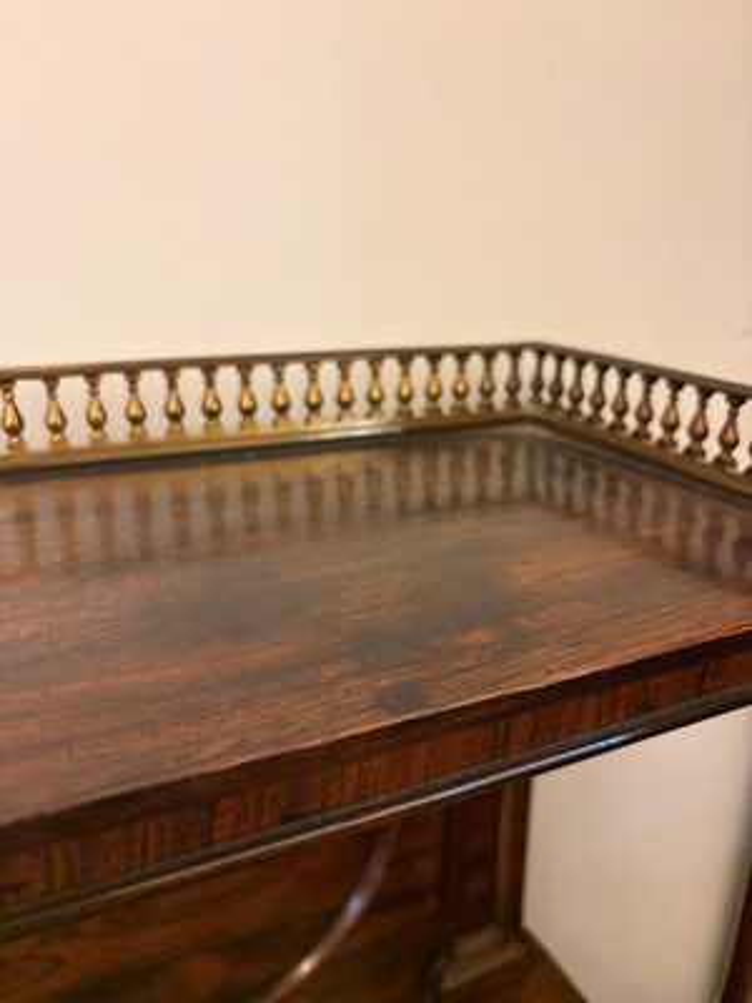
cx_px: 376
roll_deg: -1.5
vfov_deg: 67.3
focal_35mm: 26
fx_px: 753
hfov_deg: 53.1
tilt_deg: -16.9
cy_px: 502
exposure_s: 1/50
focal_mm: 5.96
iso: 400
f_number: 1.6
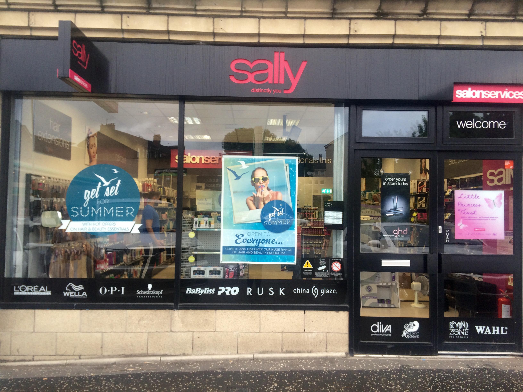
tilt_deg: +1.3
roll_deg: +0.0
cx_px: 262
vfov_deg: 48.2
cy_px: 196
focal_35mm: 29
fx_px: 438
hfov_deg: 61.7
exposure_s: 1/60
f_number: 2.2
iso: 50
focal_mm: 4.15
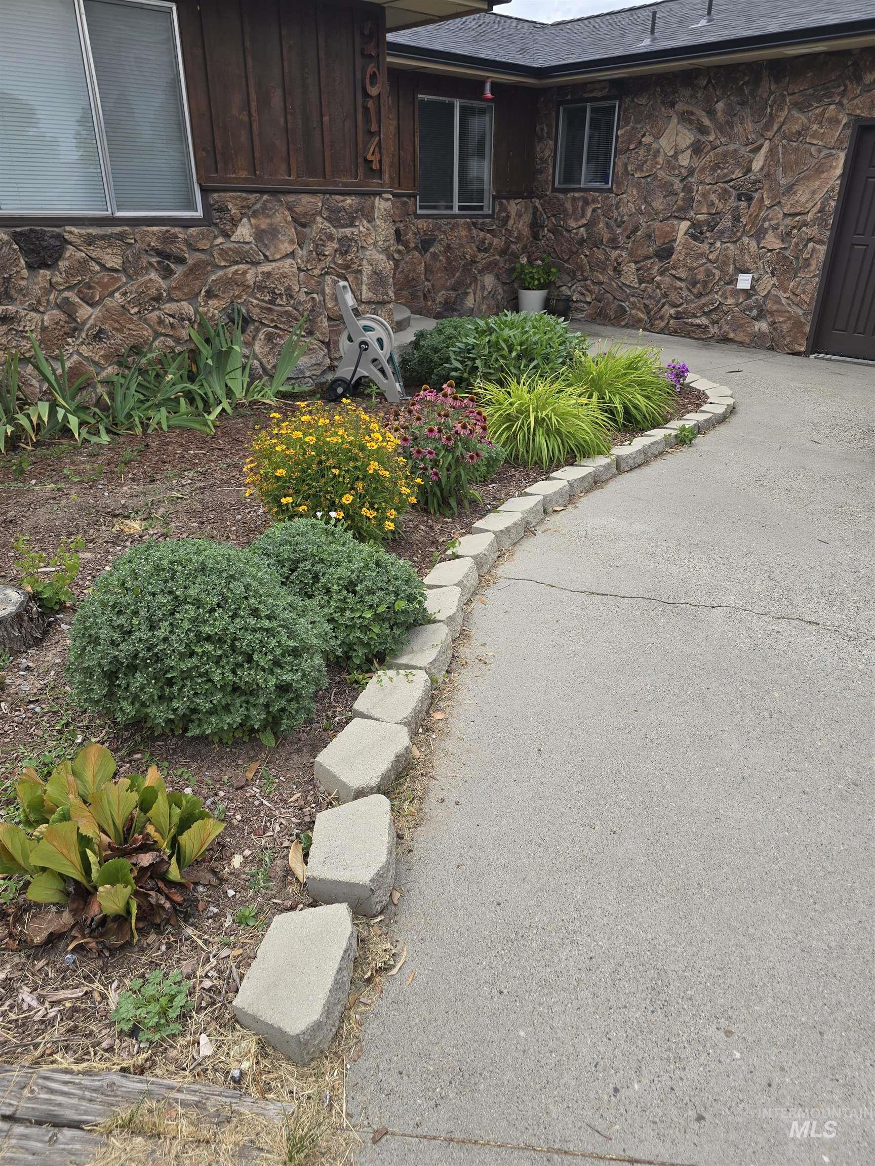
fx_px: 775
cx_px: 438
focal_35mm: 23
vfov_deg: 73.9
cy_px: 583
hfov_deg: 58.9
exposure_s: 1/451
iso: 12
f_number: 1.7
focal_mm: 6.3
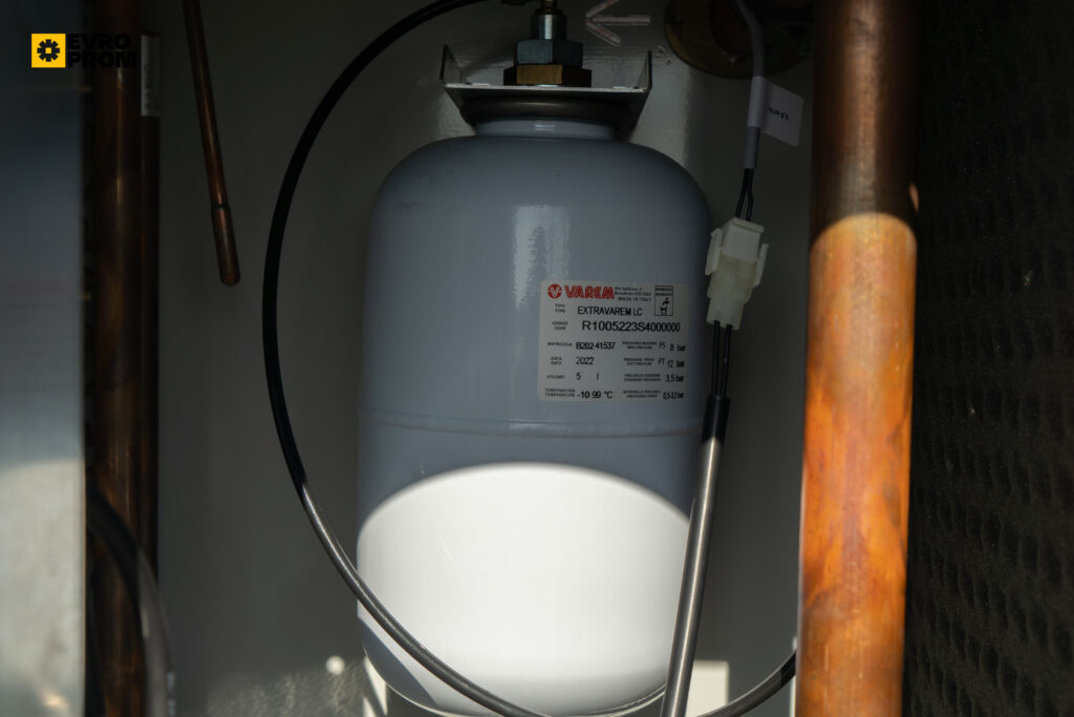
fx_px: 1432
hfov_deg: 41.1
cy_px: 358
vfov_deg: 28.1
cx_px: 537
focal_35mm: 48
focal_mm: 48
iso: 100
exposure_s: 1/100
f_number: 9
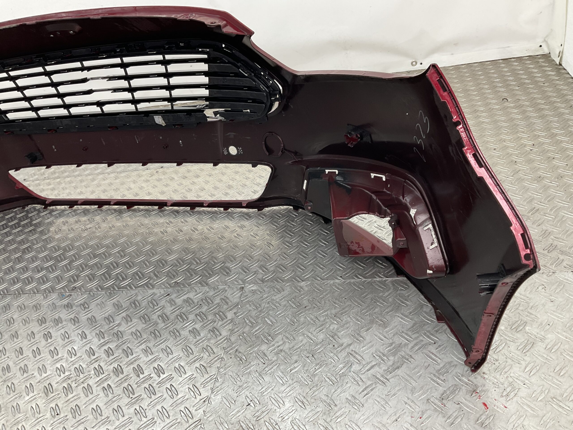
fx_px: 480
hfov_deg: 61.7
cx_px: 286
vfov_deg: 48.2
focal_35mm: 29
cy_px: 215
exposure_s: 1/120
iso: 40
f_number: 1.8
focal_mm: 3
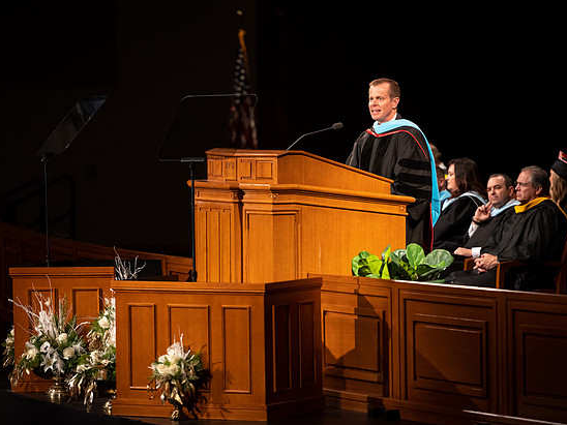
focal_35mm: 236
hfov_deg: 8.4
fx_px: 3866
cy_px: 231
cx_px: 265
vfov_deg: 6.3
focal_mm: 200
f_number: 2.8
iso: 1000
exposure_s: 1/250
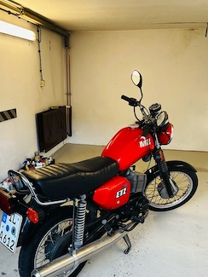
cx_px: 103
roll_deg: -1.2
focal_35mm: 32
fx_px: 256
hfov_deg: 44.2
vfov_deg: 56.3
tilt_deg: -20.3
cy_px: 170
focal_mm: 5.1
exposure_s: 1/122
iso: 100
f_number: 1.6
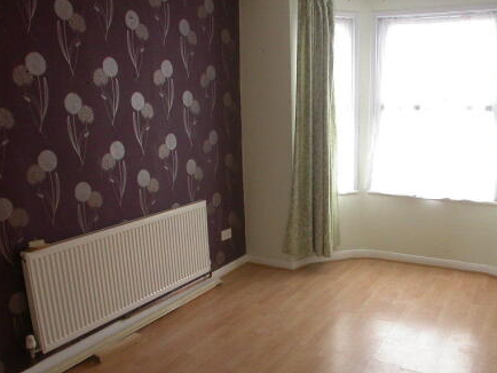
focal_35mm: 51
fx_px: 733
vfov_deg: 28.5
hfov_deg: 37.4
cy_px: 229
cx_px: 291
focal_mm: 7.85
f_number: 2.6
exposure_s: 1/38
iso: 100
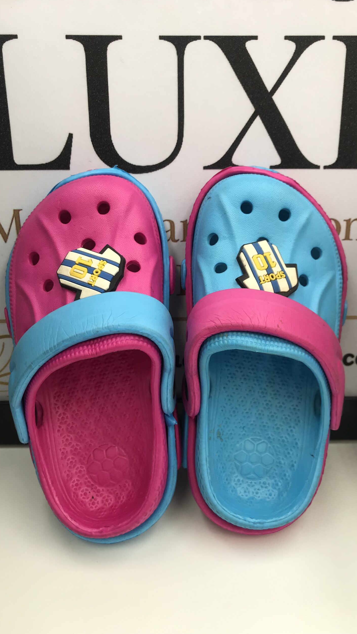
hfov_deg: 37.7
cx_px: 194
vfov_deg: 62.6
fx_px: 522
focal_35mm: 31
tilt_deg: -27.9
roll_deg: -0.5
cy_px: 315
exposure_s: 1/149
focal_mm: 3.99
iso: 20
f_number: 1.8
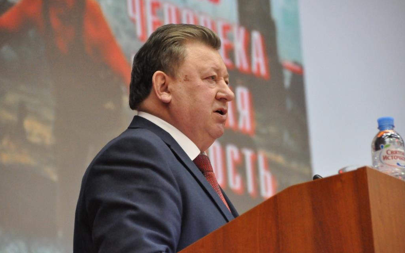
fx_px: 2196
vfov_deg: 6.6
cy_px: 128
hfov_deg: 10.5
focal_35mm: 199
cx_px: 202
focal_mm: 130
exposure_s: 1/100
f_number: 5.6
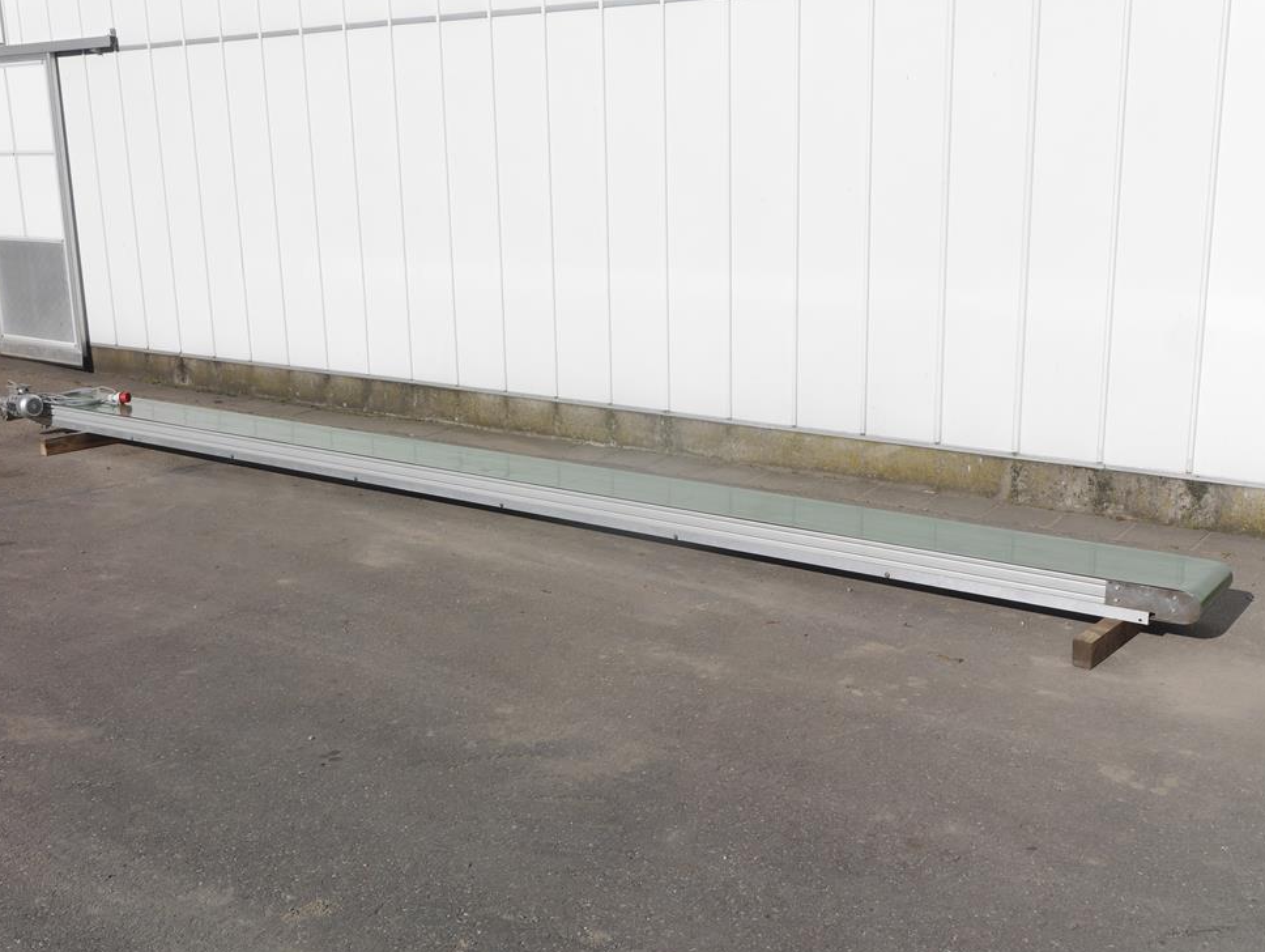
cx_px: 655
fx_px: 1390
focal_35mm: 38
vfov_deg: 37.8
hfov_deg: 48.9
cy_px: 488
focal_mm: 18
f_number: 10
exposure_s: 1/500
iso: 160
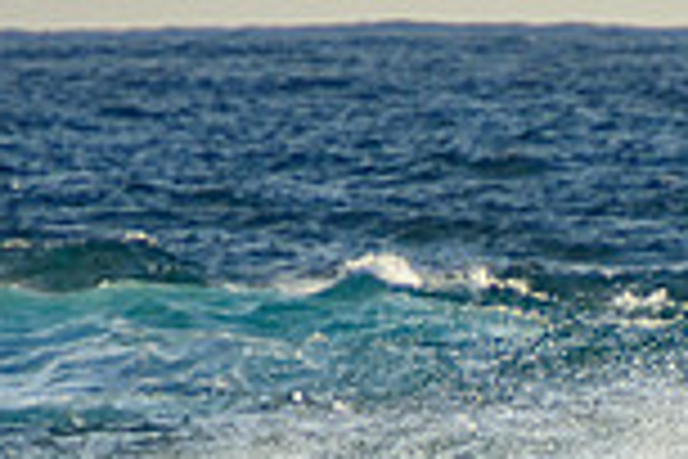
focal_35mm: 2212
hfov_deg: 0.9
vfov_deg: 0.6
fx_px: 42270
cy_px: 727
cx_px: 598
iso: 280
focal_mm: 390
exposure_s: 1/2000
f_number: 5.6
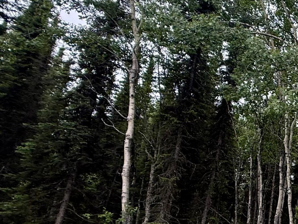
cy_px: 178
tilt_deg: +13.0
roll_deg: -2.9
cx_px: 421
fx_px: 344
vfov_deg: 34.9
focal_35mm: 40
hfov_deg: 31.1
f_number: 2.2
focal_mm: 2.22
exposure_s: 1/120
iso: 64
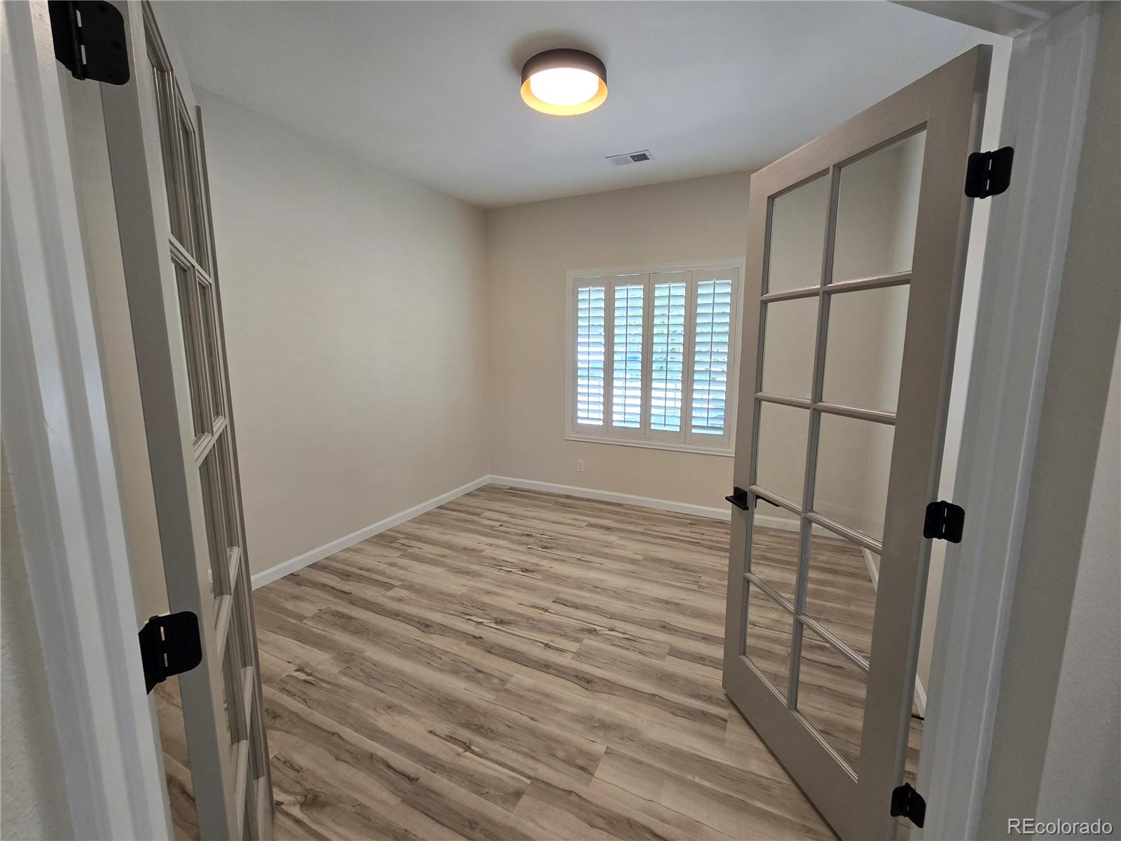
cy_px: 420
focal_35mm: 13
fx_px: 421
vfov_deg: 89.9
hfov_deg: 106.2
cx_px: 560
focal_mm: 2.2
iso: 100
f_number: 2.2
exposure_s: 1/60
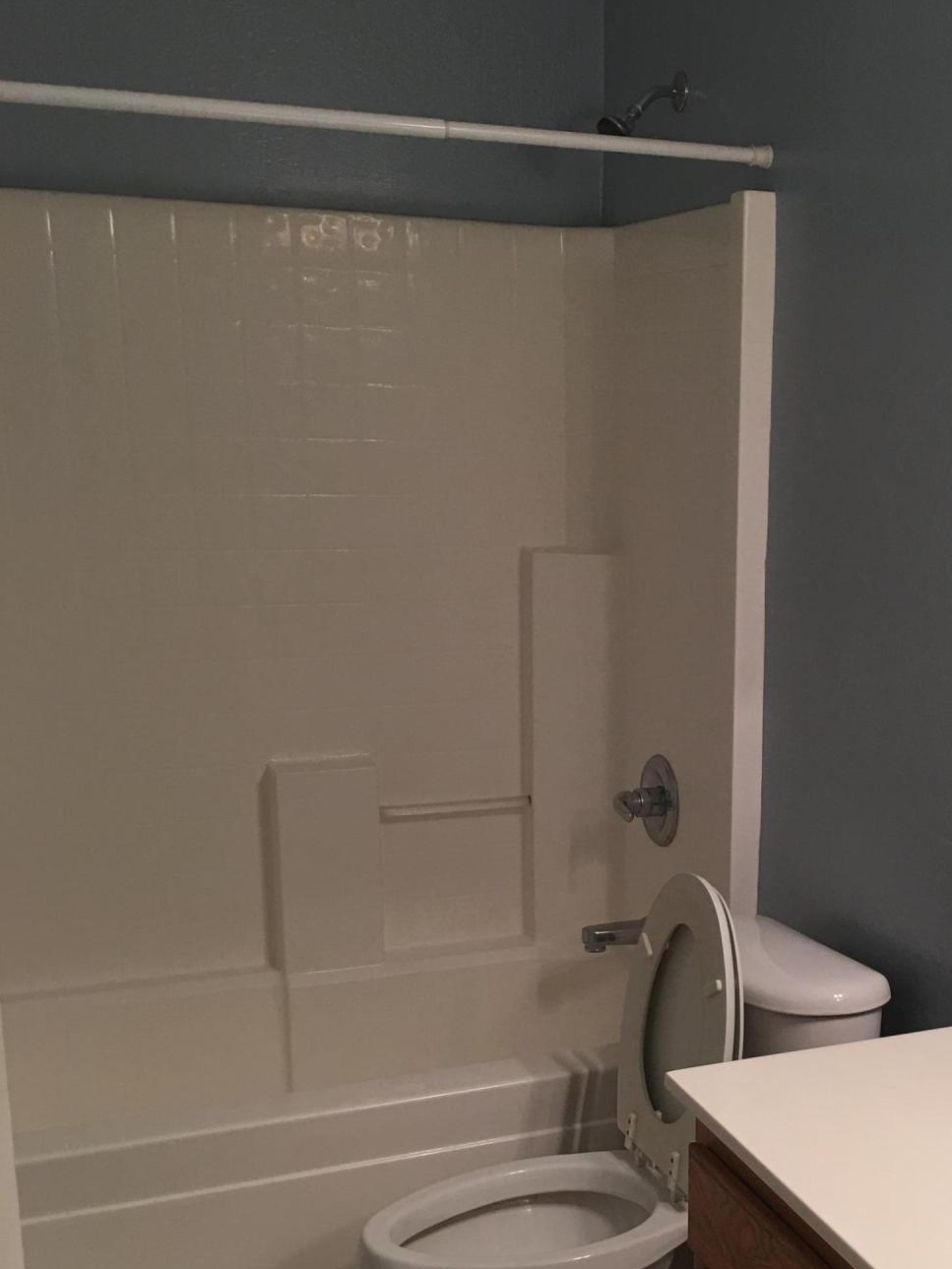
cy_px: 855
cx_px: 722
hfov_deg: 31.6
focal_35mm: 45
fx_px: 1650
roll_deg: -1.5
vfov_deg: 41.5
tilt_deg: -13.1
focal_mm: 4.15
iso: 32
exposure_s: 1/15
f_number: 2.2
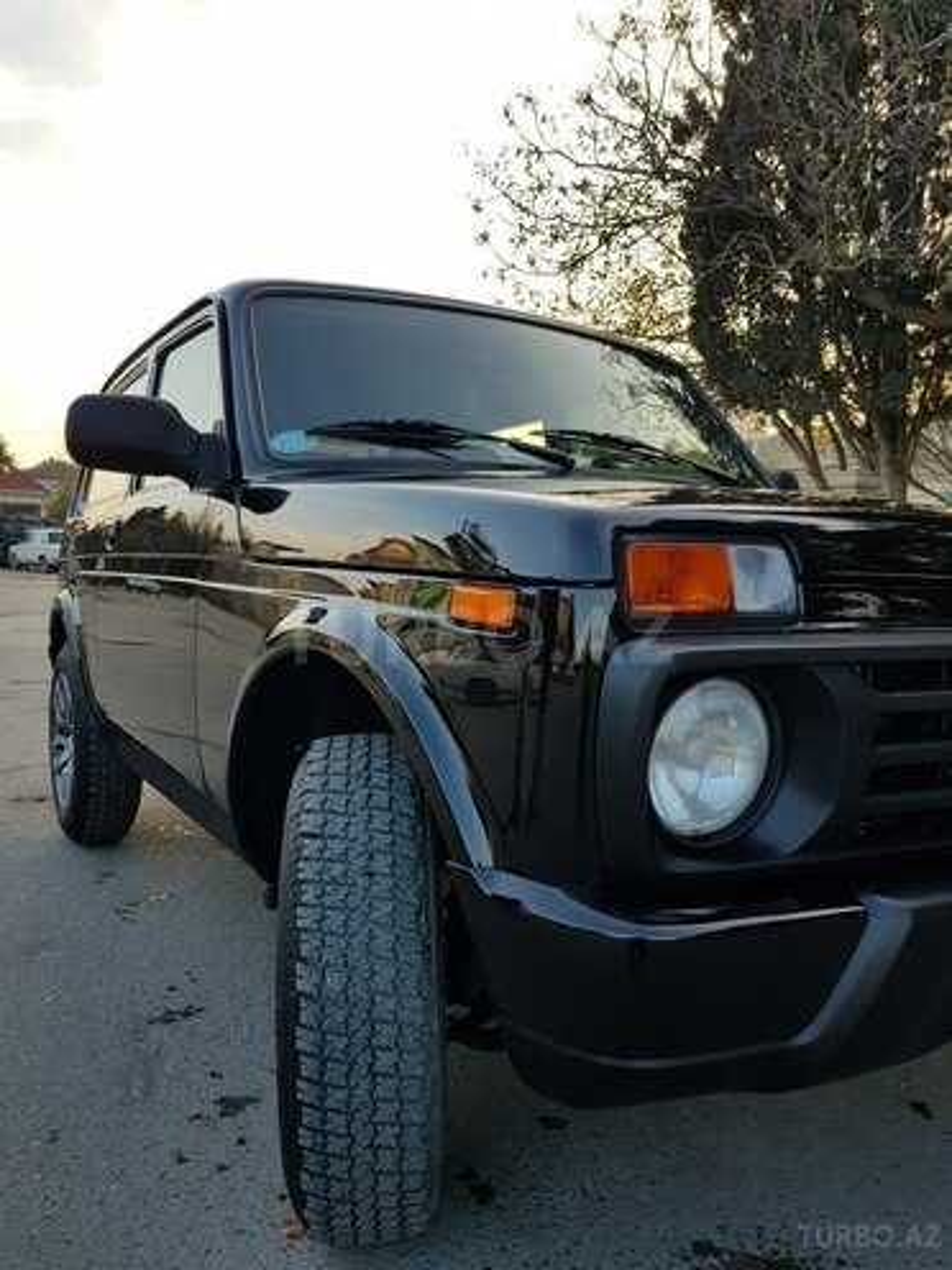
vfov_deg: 67.3
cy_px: 635
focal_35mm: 26
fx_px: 953
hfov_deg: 53.1
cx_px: 476
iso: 40
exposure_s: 1/181
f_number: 1.7
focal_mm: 4.2
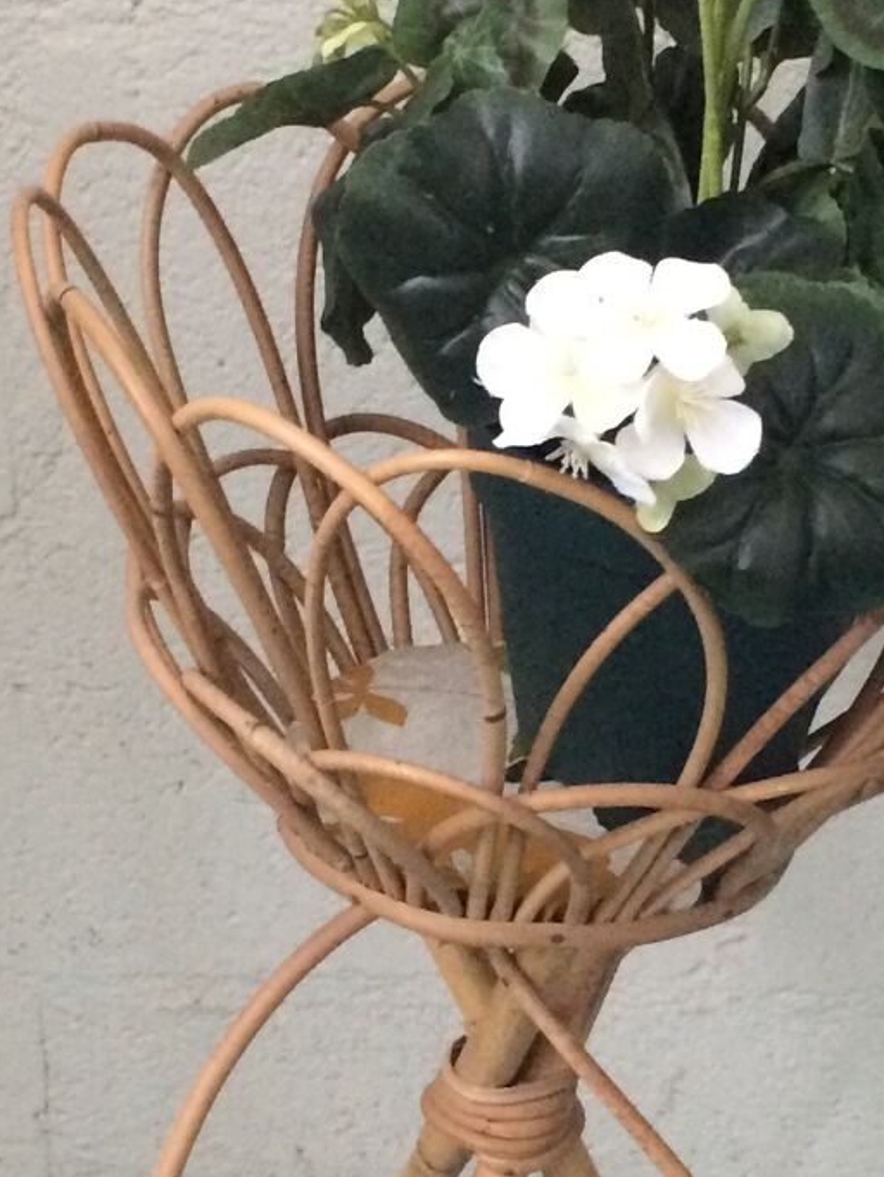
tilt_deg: -34.8
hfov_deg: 17.4
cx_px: 515
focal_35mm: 85
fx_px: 2892
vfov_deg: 23.0
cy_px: 735
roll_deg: -3.6
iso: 250
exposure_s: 1/25
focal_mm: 4.15
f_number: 2.2
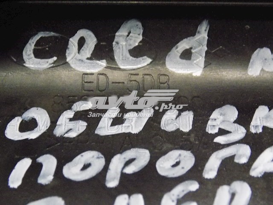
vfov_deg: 18.9
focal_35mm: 78
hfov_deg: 25.0
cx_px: 136
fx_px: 615
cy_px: 102
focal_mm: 13.9
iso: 1600
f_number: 4.3
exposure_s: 1/40
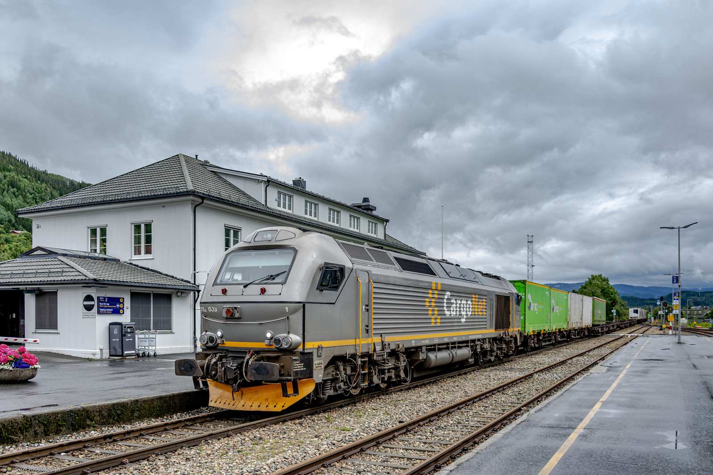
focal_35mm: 32
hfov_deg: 59.5
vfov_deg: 41.7
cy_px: 238
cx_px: 356
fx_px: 624
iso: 200
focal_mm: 21
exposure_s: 1/400
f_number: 3.8
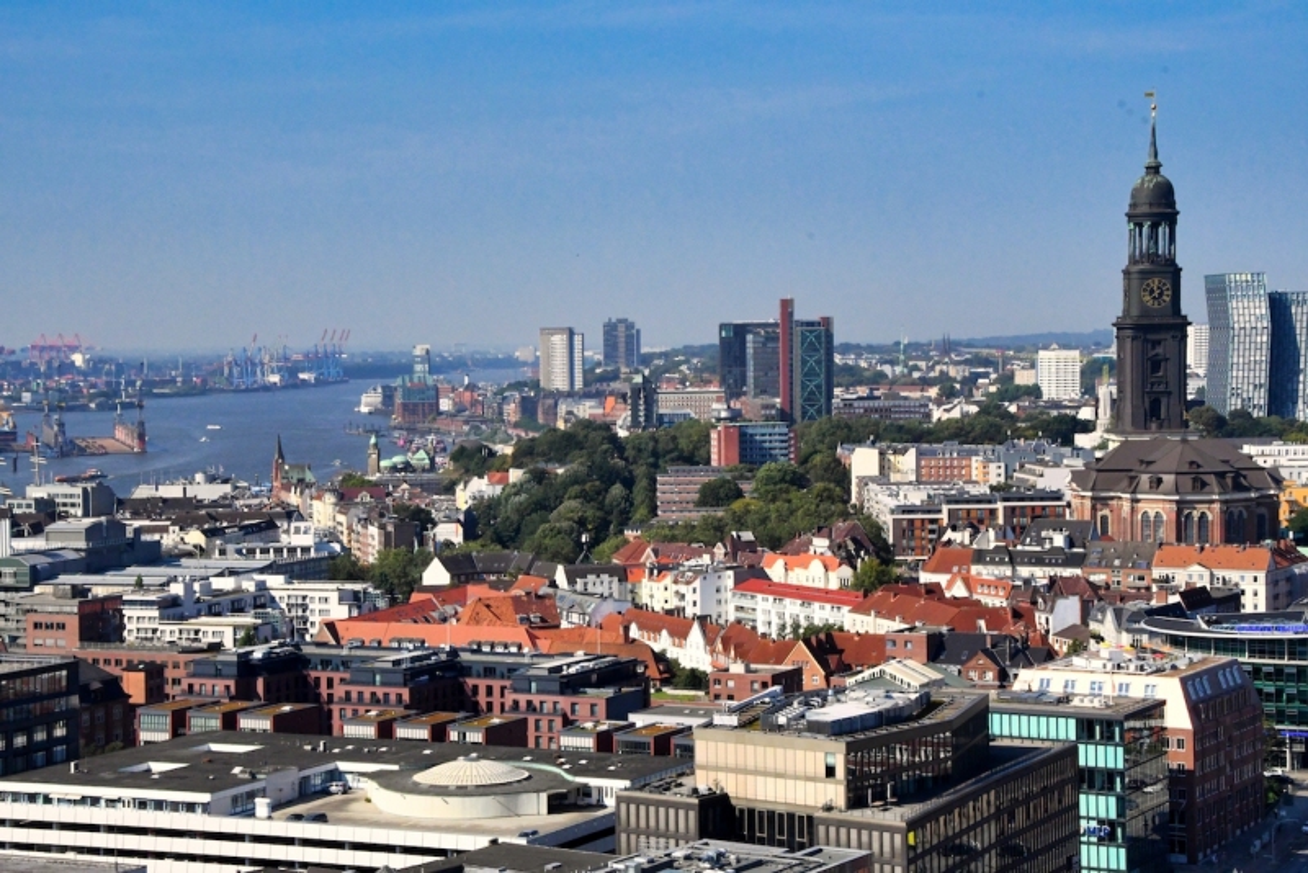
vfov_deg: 18.2
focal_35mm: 75
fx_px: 2726
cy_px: 436
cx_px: 654
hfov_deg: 27.0
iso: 4000
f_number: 22
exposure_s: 1/2000
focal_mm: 50
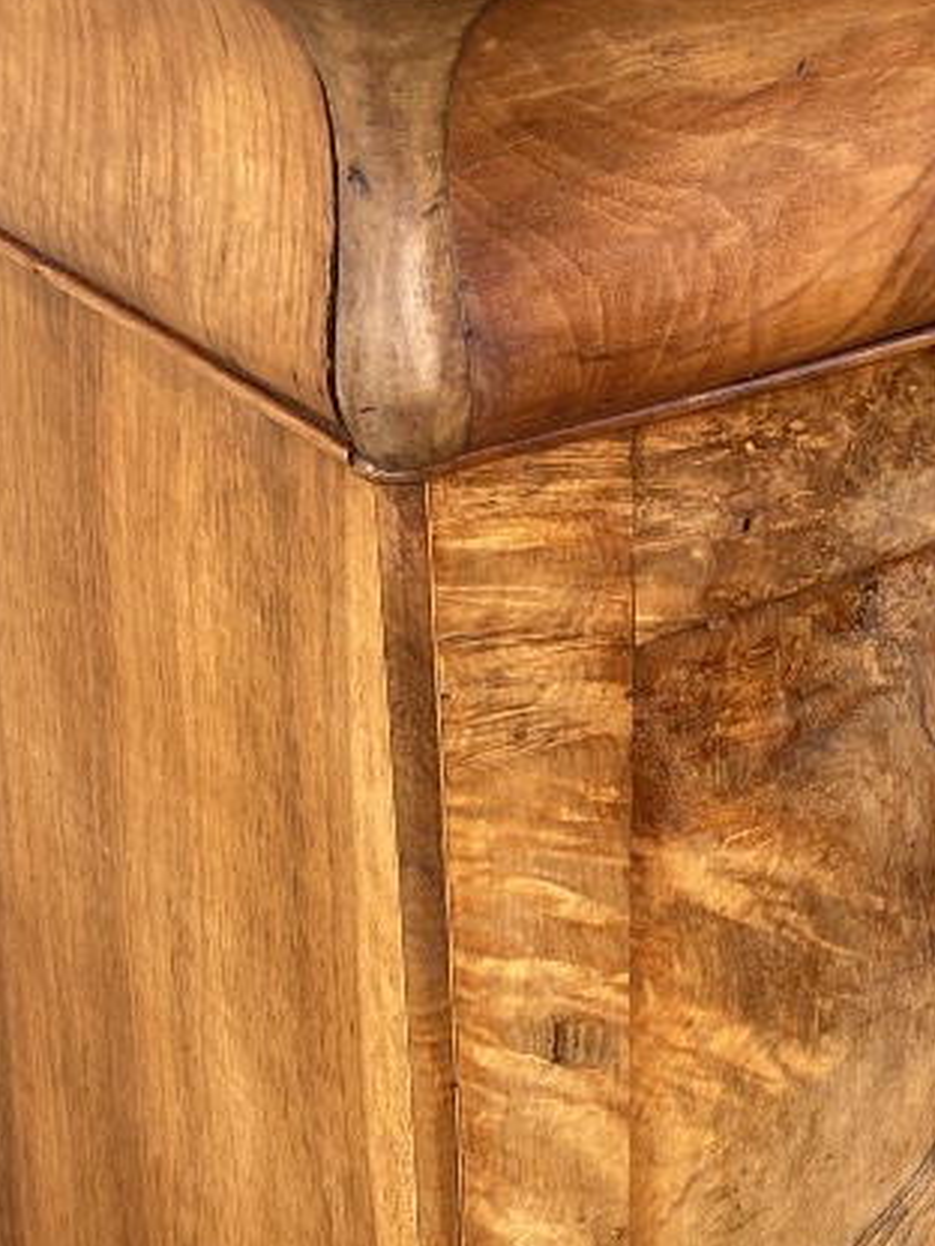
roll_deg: -4.0
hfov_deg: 19.2
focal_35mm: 75
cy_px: 1063
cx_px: 899
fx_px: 2701
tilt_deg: -30.8
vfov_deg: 25.4
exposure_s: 1/122
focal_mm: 4.25
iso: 64
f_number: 1.8
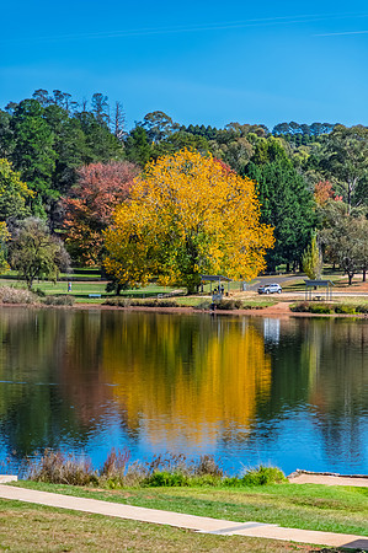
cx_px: 184
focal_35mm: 120
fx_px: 1844
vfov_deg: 17.1
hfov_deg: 11.4
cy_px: 276
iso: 800
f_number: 4
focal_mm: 80
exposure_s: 1/8000
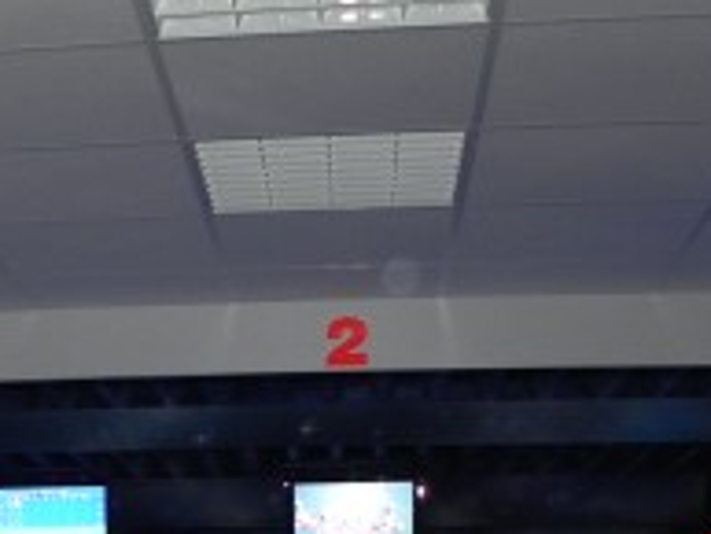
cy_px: 810
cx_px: -37
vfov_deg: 15.7
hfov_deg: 21.7
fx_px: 1768
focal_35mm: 86
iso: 200
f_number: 2.8
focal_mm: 4.6
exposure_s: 1/30
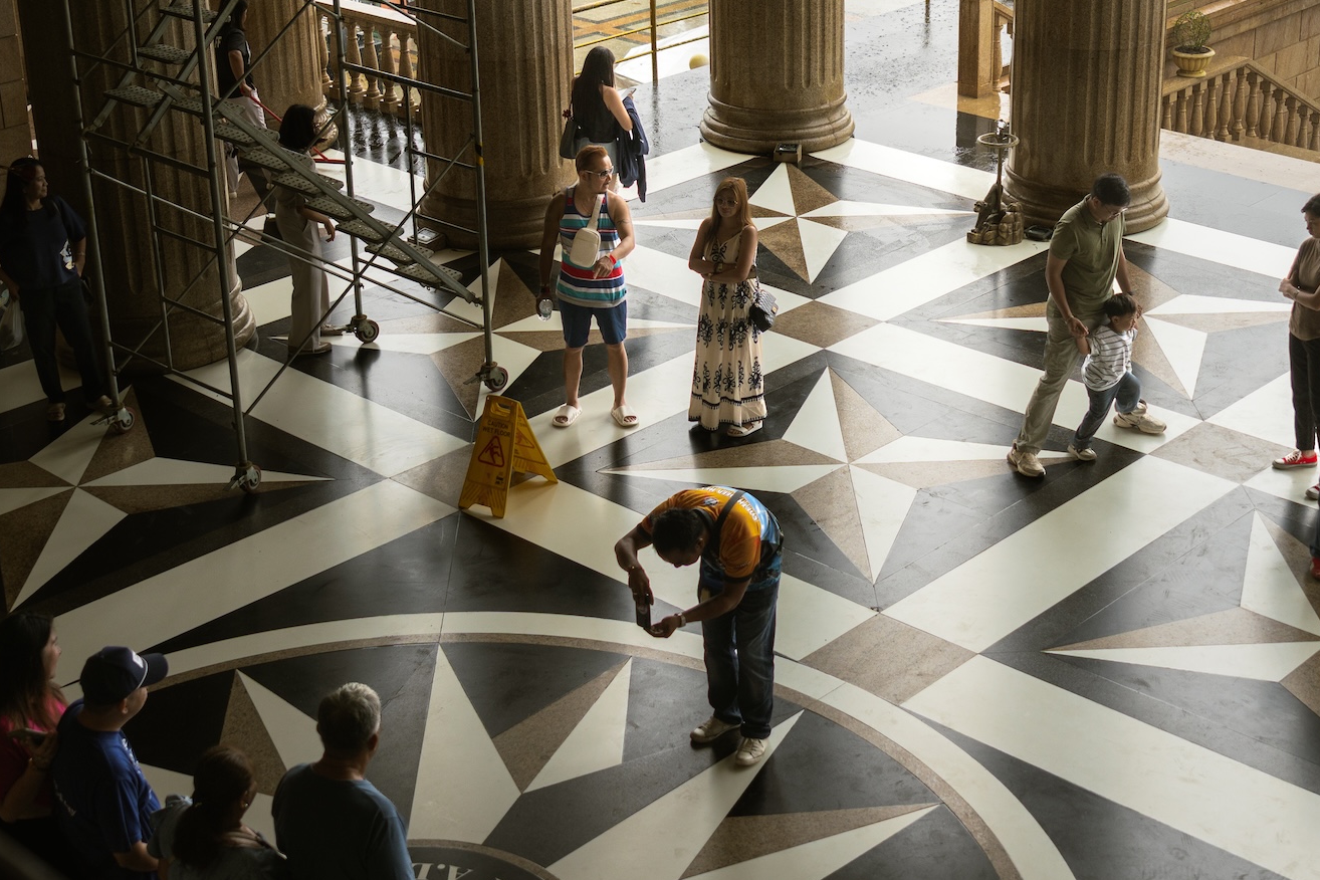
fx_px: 2090
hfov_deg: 35.0
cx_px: 768
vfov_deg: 23.7
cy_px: 297
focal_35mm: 57
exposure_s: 1/320
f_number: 2.8
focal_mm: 26
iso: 100
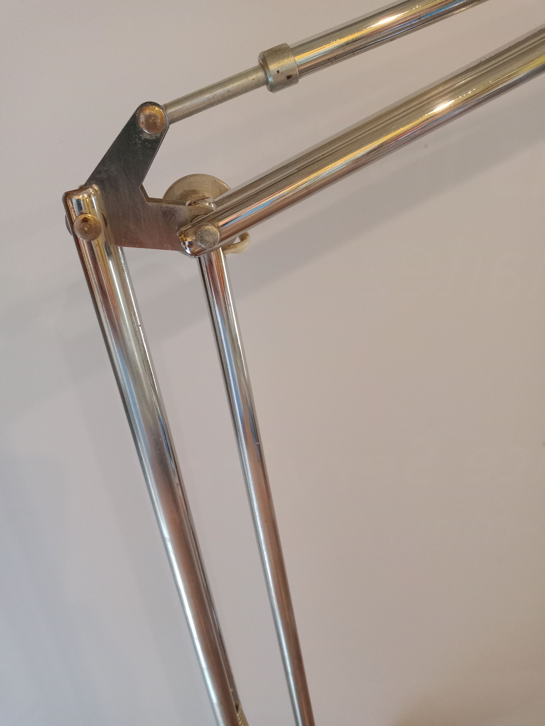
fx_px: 567
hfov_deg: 51.4
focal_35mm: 27
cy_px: 363
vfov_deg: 65.3
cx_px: 272
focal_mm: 3.54
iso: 434
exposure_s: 1/33.3
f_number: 2
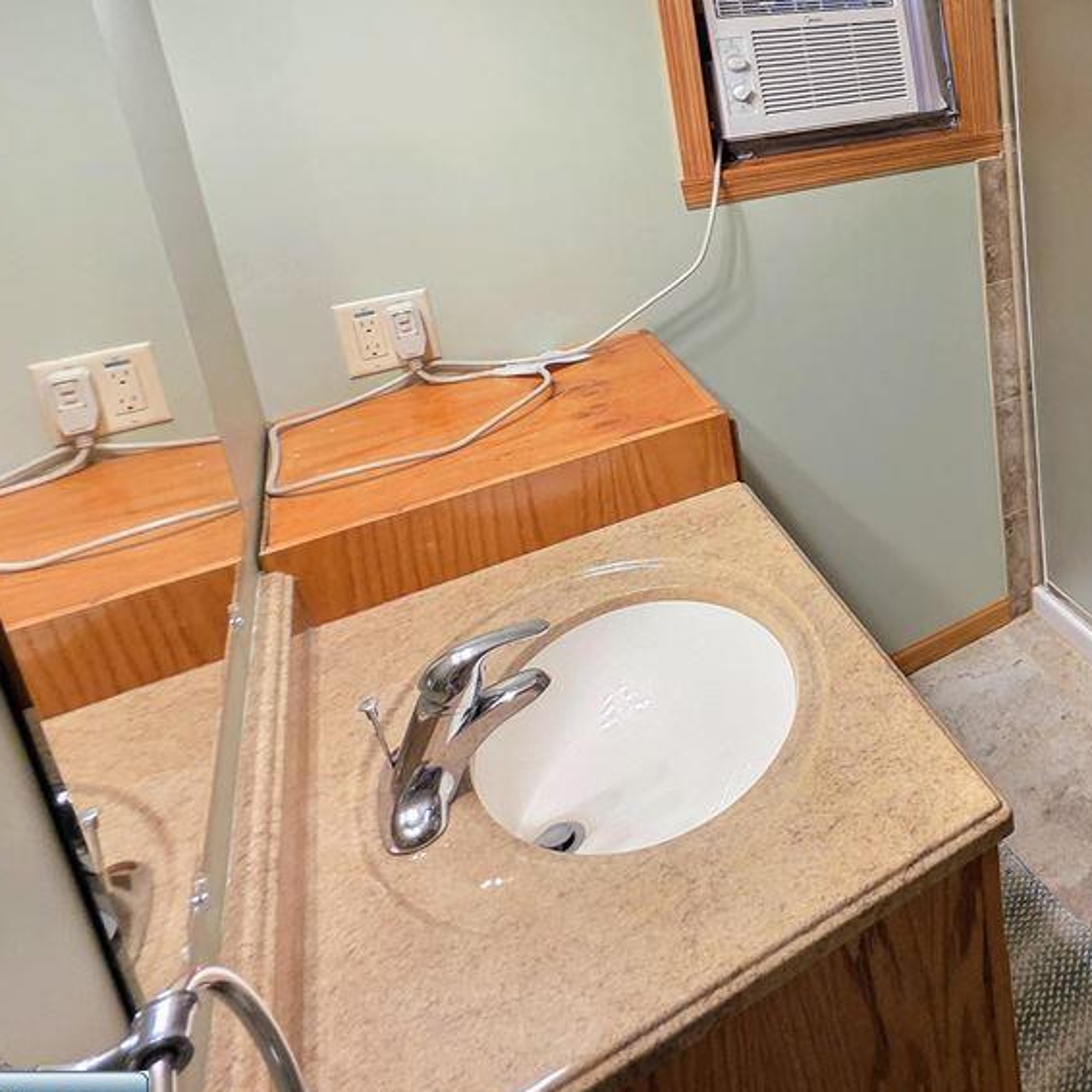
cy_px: 216
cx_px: 1121
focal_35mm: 26
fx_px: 928
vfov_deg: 56.5
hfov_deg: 48.6
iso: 320
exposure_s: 1/60
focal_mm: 2.2
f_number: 1.9
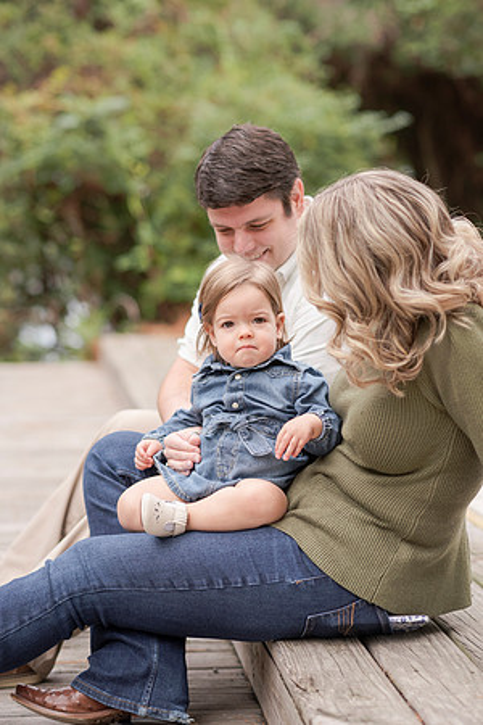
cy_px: 362
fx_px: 1710
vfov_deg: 23.9
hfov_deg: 16.1
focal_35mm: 85
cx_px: 242
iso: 320
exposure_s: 1/1250
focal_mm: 85
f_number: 2.8
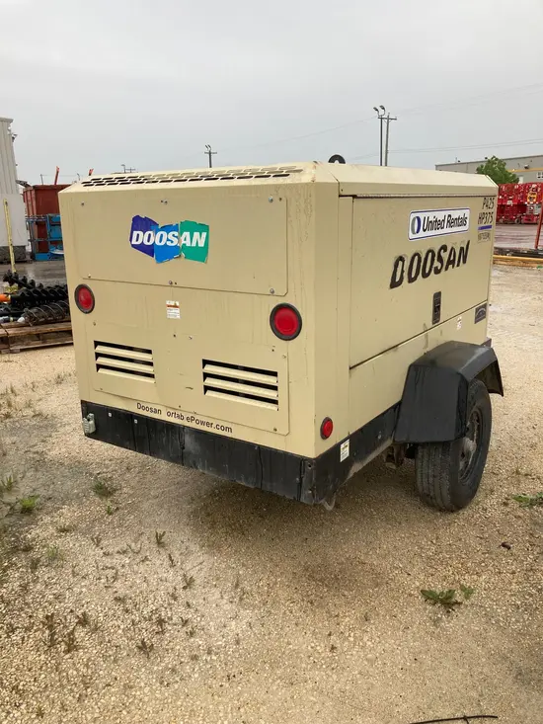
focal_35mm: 28
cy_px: 362
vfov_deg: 63.4
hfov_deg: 49.8
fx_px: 585
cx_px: 272
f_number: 1.8
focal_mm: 3.99
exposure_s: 1/241
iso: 20
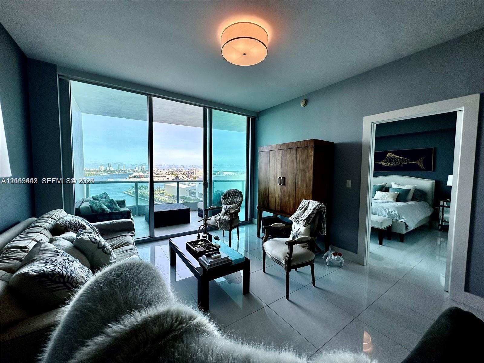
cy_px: 182
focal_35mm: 14
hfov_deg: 102.1
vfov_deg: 85.7
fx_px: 196
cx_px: 242
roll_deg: -0.7
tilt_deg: -3.2
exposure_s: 1/407
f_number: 2.2
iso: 40
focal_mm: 2.22
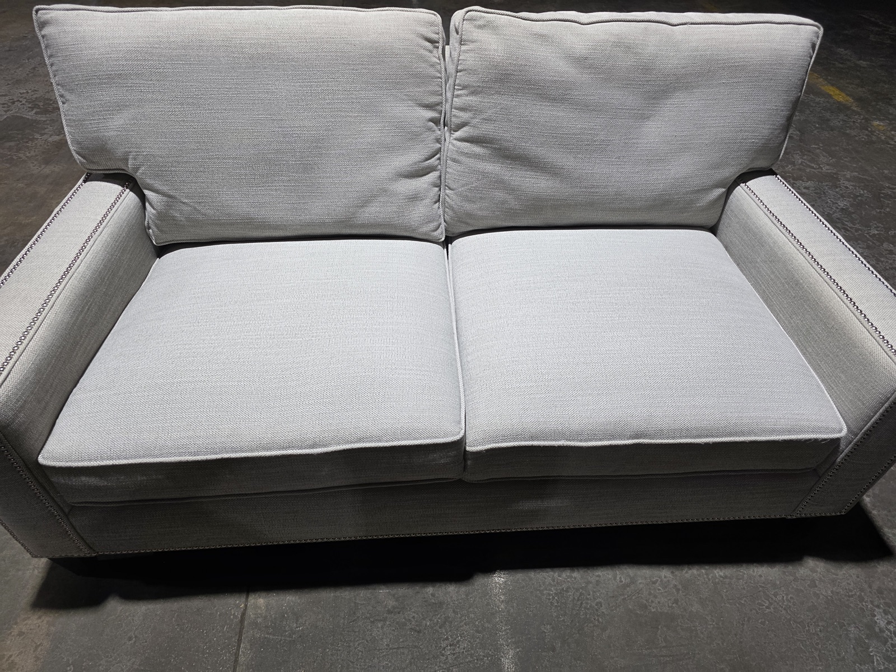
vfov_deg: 58.9
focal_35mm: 23
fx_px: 595
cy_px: 336
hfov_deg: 73.9
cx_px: 448
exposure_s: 1/120
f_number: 1.7
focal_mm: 6.3
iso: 200
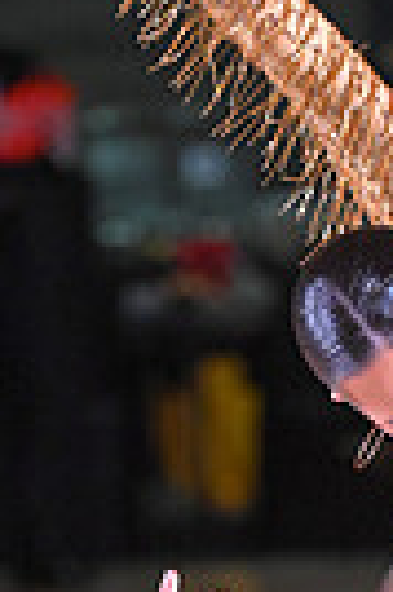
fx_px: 11393
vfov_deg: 3.0
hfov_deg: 2.0
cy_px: 932
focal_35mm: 694
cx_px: 395
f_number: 4
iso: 5000
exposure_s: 1/400
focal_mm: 160
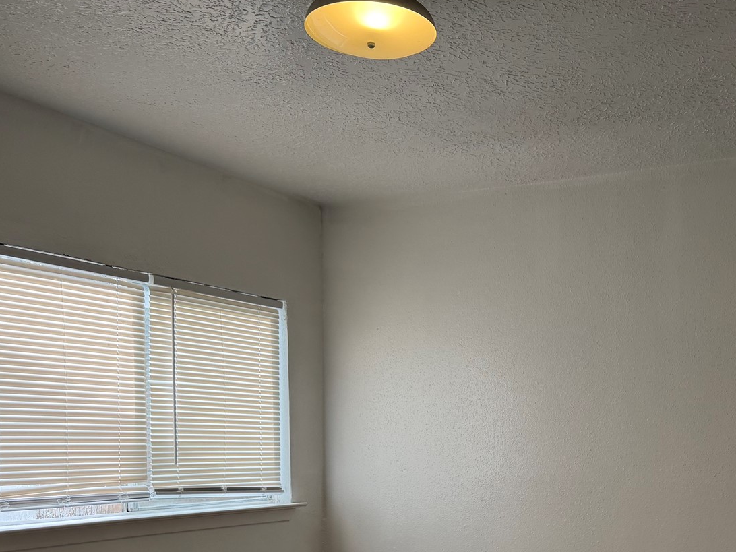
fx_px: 957
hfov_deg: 41.1
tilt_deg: -2.8
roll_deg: +0.0
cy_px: 487
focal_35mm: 45
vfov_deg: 30.9
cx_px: 537
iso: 125
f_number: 1.78
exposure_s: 1/184
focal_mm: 6.76
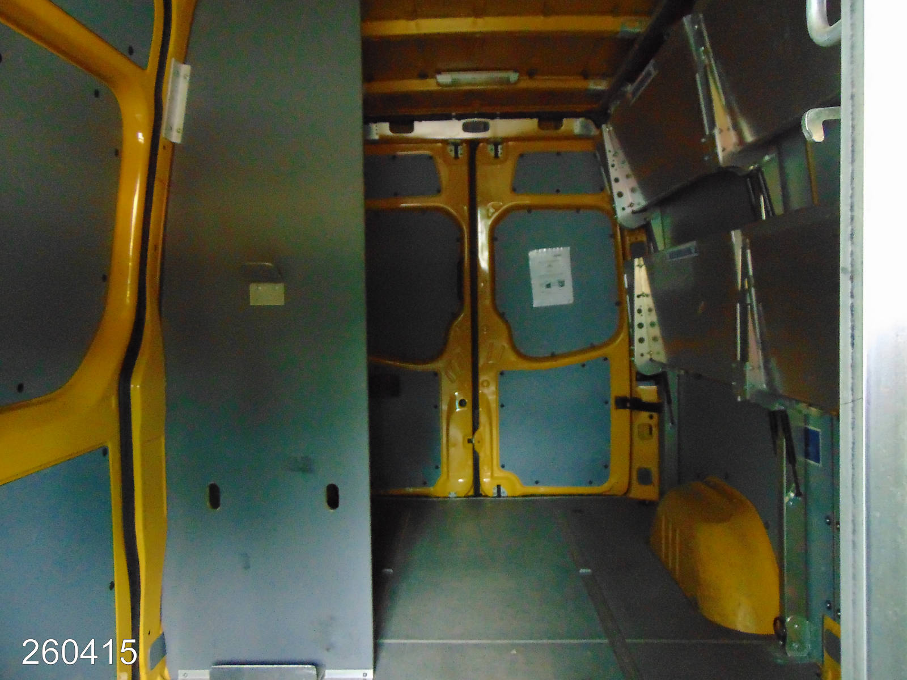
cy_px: 340
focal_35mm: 25
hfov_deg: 69.4
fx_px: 655
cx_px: 454
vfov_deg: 54.9
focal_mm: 4.5
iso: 800
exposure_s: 1/20
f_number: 3
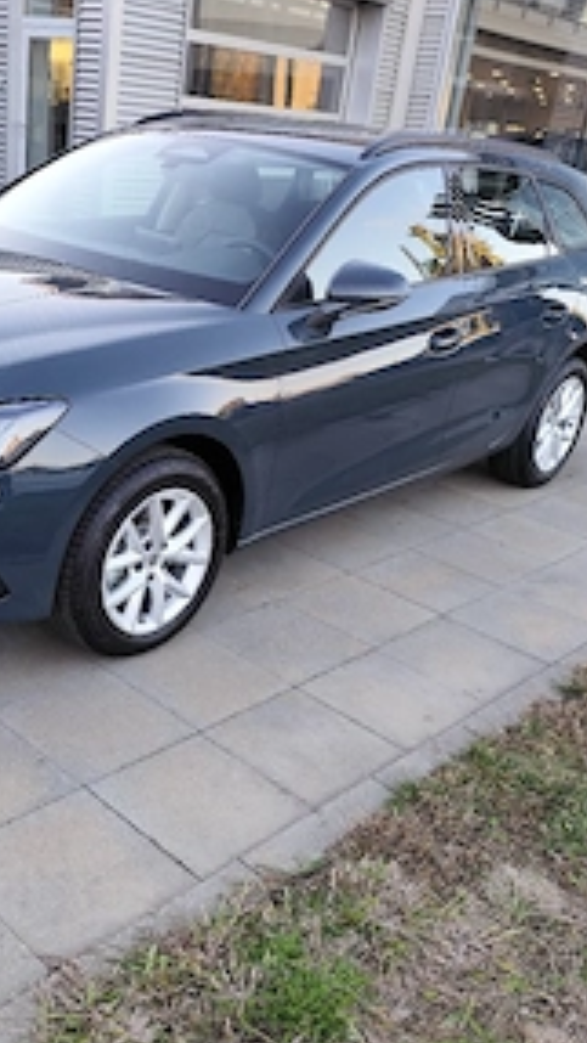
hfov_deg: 33.3
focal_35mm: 35
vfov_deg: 56.2
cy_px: 620
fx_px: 968
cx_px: 168
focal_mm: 6.14
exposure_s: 1/100
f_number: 1.65
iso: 200
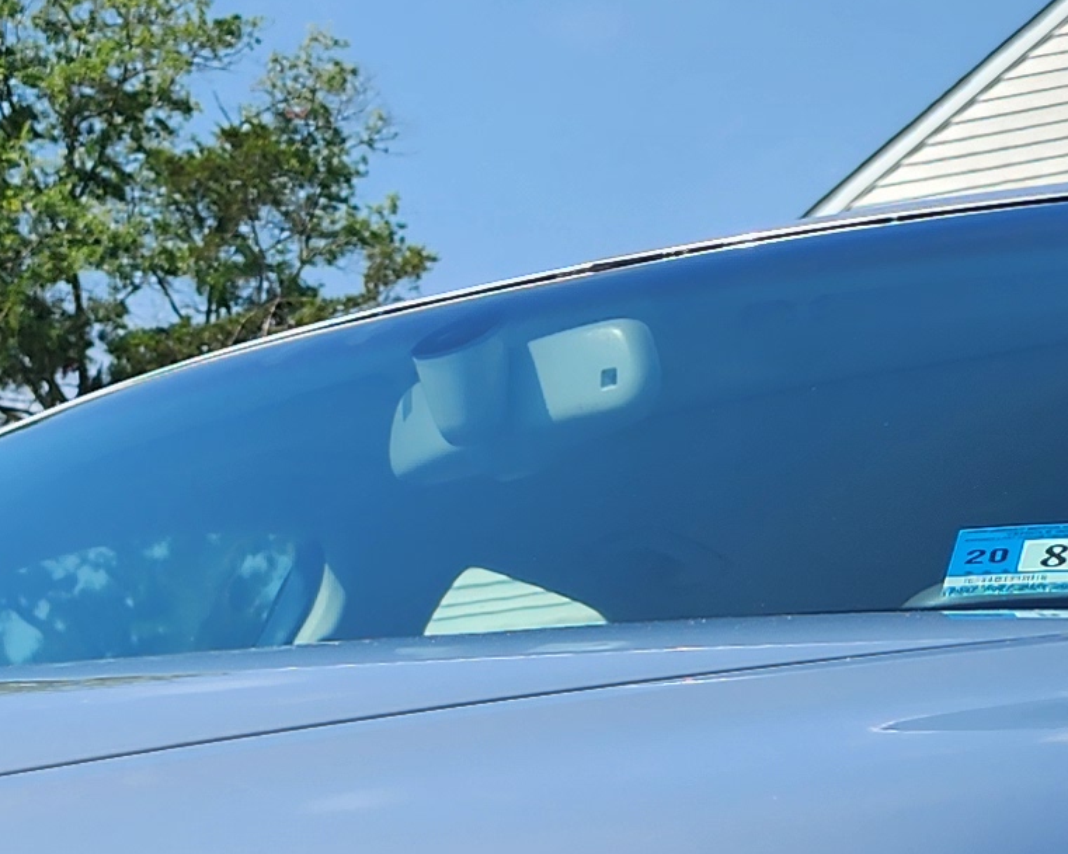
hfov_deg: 16.2
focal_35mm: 118
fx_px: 3730
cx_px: 269
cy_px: 1669
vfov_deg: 11.8
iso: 12
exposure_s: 1/997
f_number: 1.8
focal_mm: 6.4
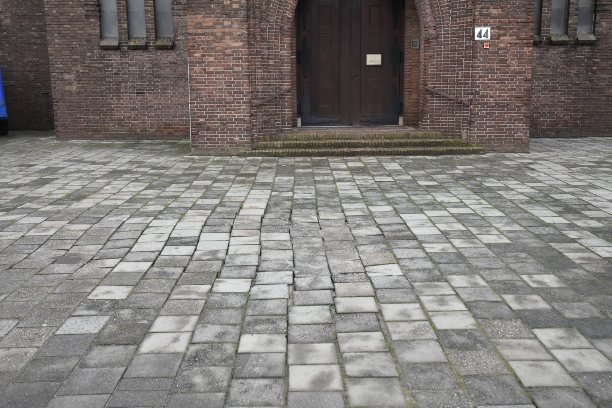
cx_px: 306
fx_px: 612
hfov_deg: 53.1
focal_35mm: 36
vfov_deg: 36.9
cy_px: 204
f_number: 8
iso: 800
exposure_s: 1/80
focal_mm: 24
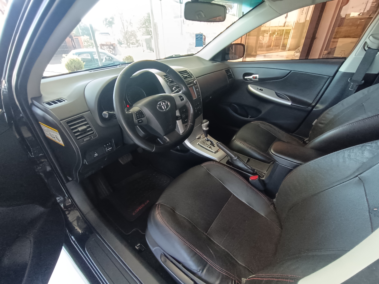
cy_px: 142
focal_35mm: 16
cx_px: 190
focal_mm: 1.66
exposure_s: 1/60
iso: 355
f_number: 2.2
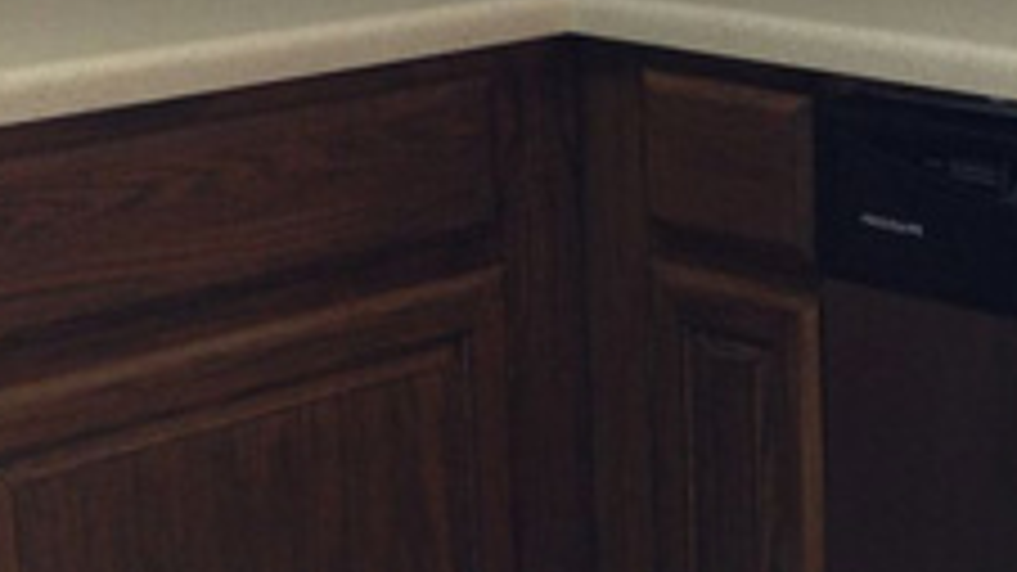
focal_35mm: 102
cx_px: 1228
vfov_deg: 11.8
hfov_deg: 19.7
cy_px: 171
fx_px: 2750
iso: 80
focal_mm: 4.12
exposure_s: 1/20
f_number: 2.4
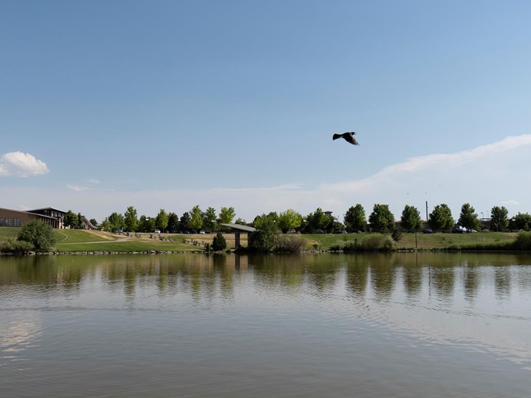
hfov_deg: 48.0
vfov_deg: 37.0
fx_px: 595
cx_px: 234
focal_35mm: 39
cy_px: 180
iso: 100
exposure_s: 1/1000
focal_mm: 17
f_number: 5
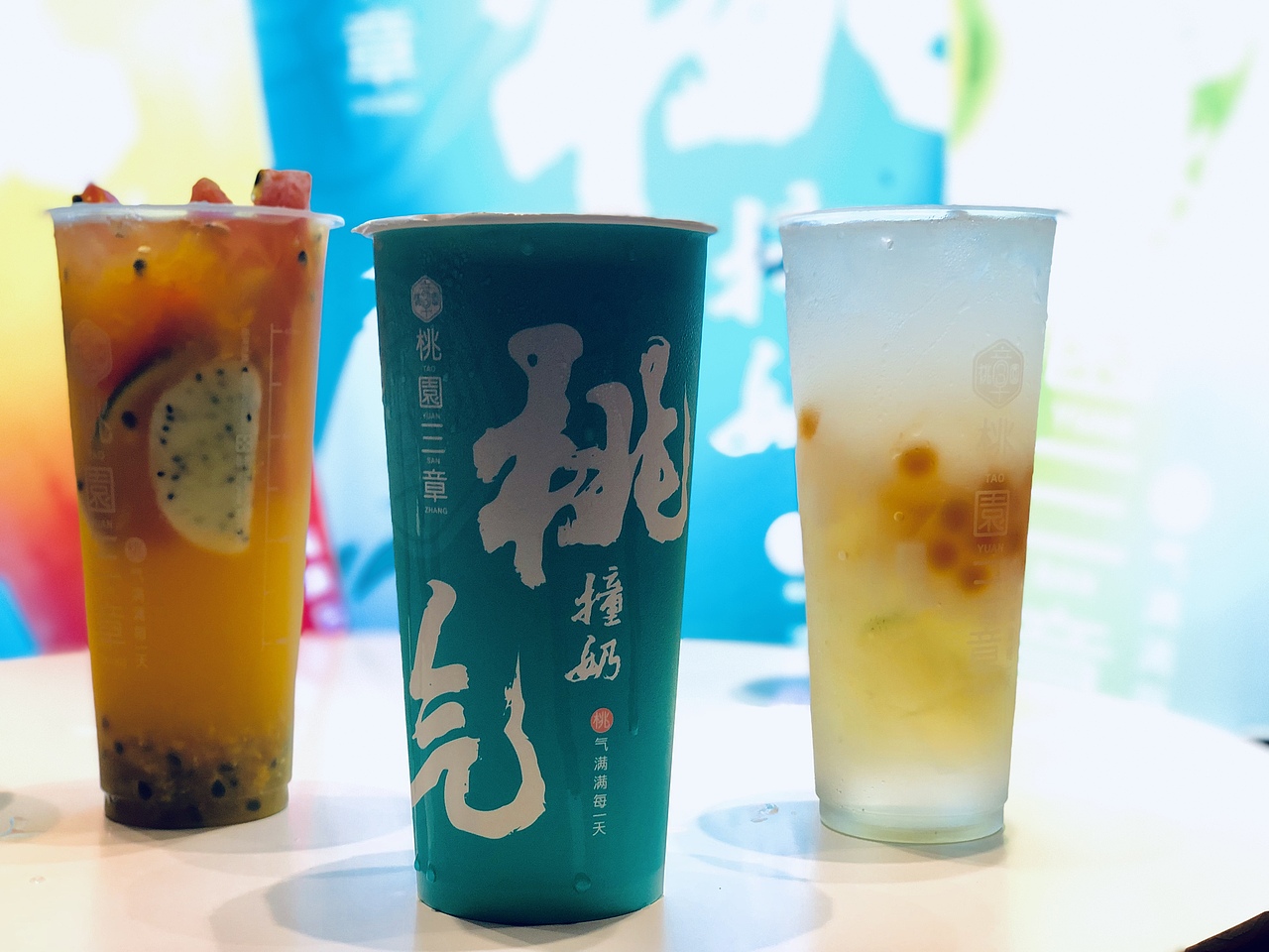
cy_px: 476
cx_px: 634
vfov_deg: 28.0
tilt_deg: -2.7
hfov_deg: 36.8
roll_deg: +1.4
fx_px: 1906
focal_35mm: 52
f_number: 2.4
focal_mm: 6
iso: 40
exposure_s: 1/50
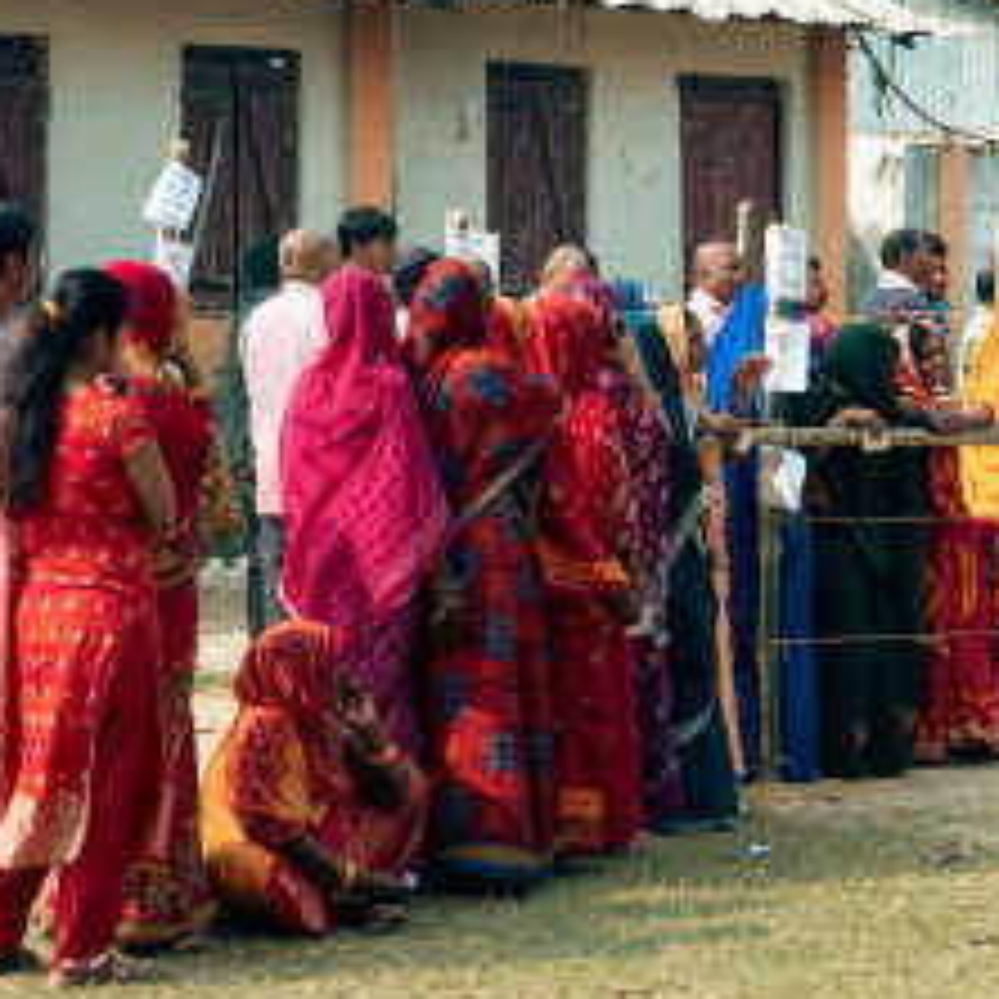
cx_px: 752
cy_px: 302
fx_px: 3755
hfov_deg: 15.1
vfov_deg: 15.1
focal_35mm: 115
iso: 160
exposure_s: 1/200
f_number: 8
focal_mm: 50
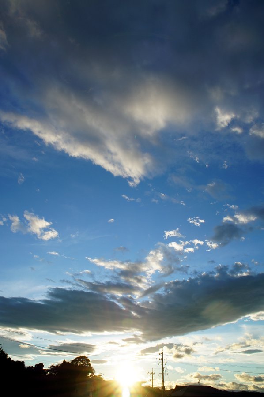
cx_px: 132
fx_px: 298
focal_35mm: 27
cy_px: 198
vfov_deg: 67.4
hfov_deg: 47.8
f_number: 13
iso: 200
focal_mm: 18
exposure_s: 1/200
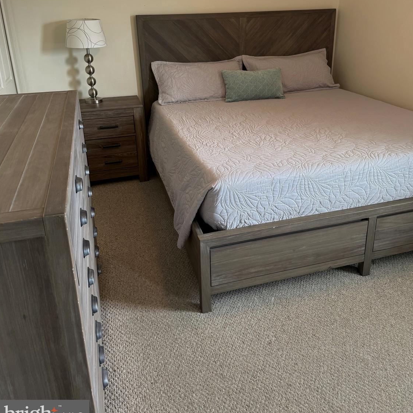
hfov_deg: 55.6
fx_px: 391
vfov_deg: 54.8
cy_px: 148
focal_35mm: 29
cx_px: 209
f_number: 1.78
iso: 100
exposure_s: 1/60
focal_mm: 6.76
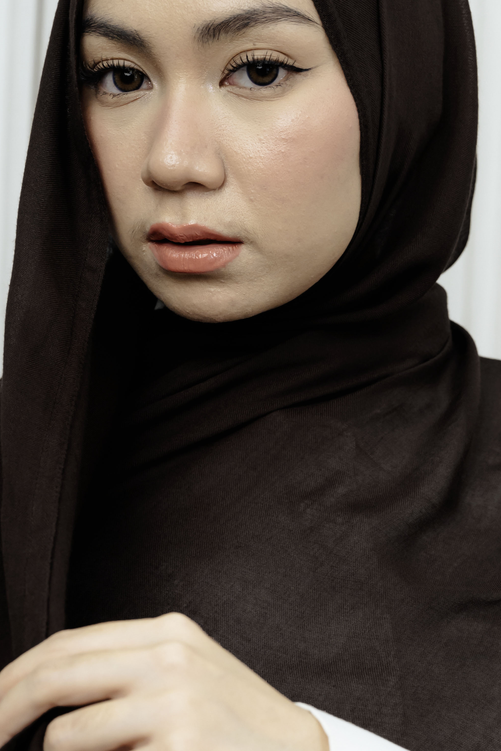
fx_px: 2130
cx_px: 214
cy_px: 399
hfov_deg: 13.4
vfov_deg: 20.0
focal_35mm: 102
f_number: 6.3
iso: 640
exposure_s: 1/160
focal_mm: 50
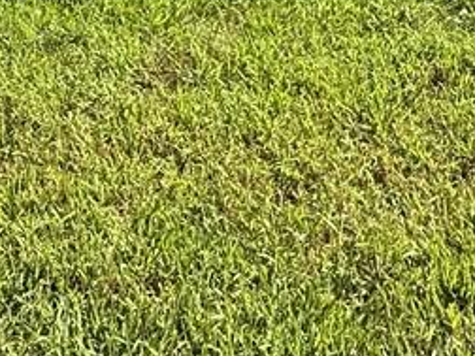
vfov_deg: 19.1
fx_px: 782
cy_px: -296
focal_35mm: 57
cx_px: 298
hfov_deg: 33.6
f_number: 2.2
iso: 64
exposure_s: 1/914
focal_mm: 2.22
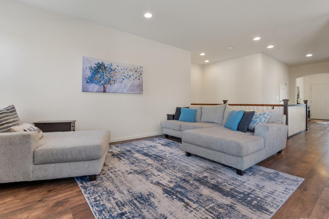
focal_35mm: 16
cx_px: 160
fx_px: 146
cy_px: 108
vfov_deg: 73.7
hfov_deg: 96.7
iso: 250
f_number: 8
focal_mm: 10
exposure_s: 1/2
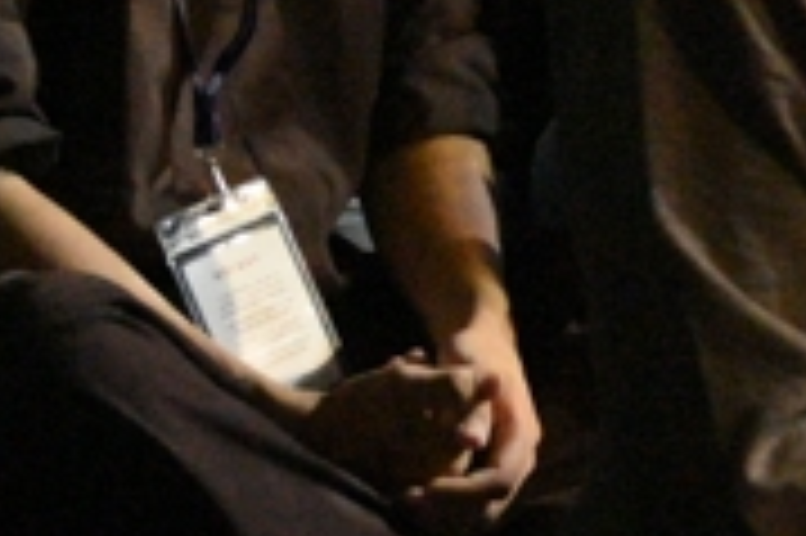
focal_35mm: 262
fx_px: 5860
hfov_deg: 7.8
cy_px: -315
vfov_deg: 5.2
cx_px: 817
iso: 25600
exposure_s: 1/80
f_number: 4
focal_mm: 48
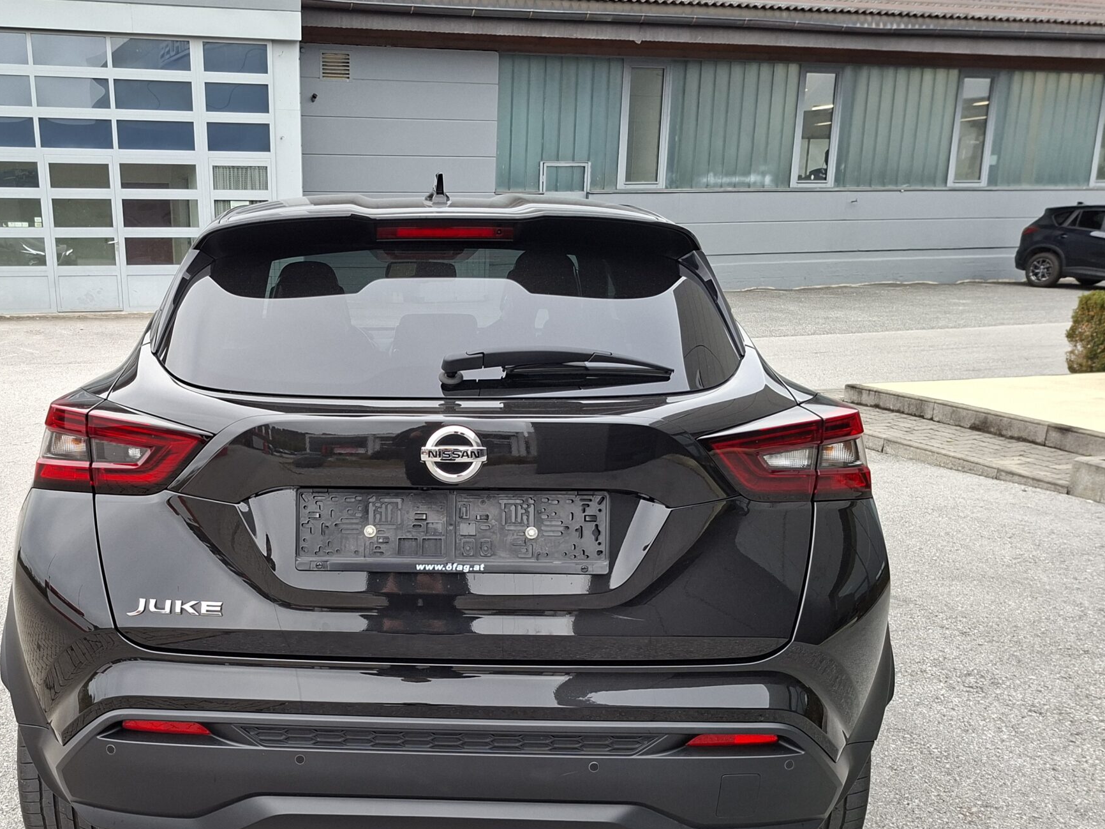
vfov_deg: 41.2
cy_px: 562
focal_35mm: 34
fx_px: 1085
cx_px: 360
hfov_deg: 52.8
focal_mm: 5.54
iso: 50
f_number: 1.8
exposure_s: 1/179
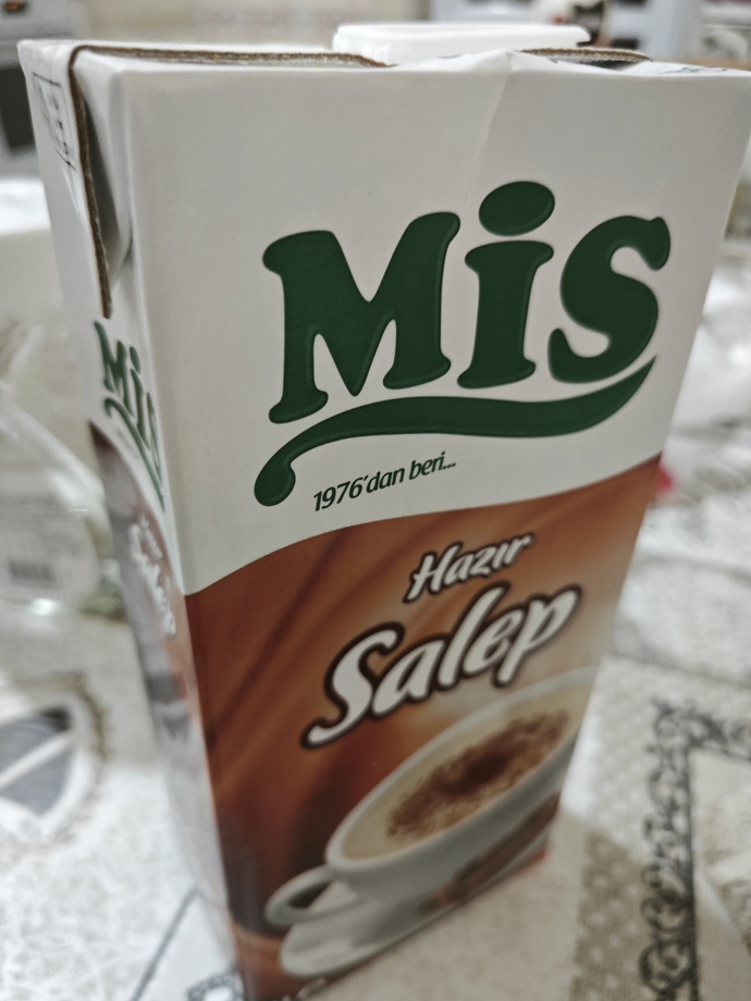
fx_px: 665
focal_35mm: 23
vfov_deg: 73.9
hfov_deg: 58.9
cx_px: 376
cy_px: 500
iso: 640
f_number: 1.8
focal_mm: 5.43
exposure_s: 1/25
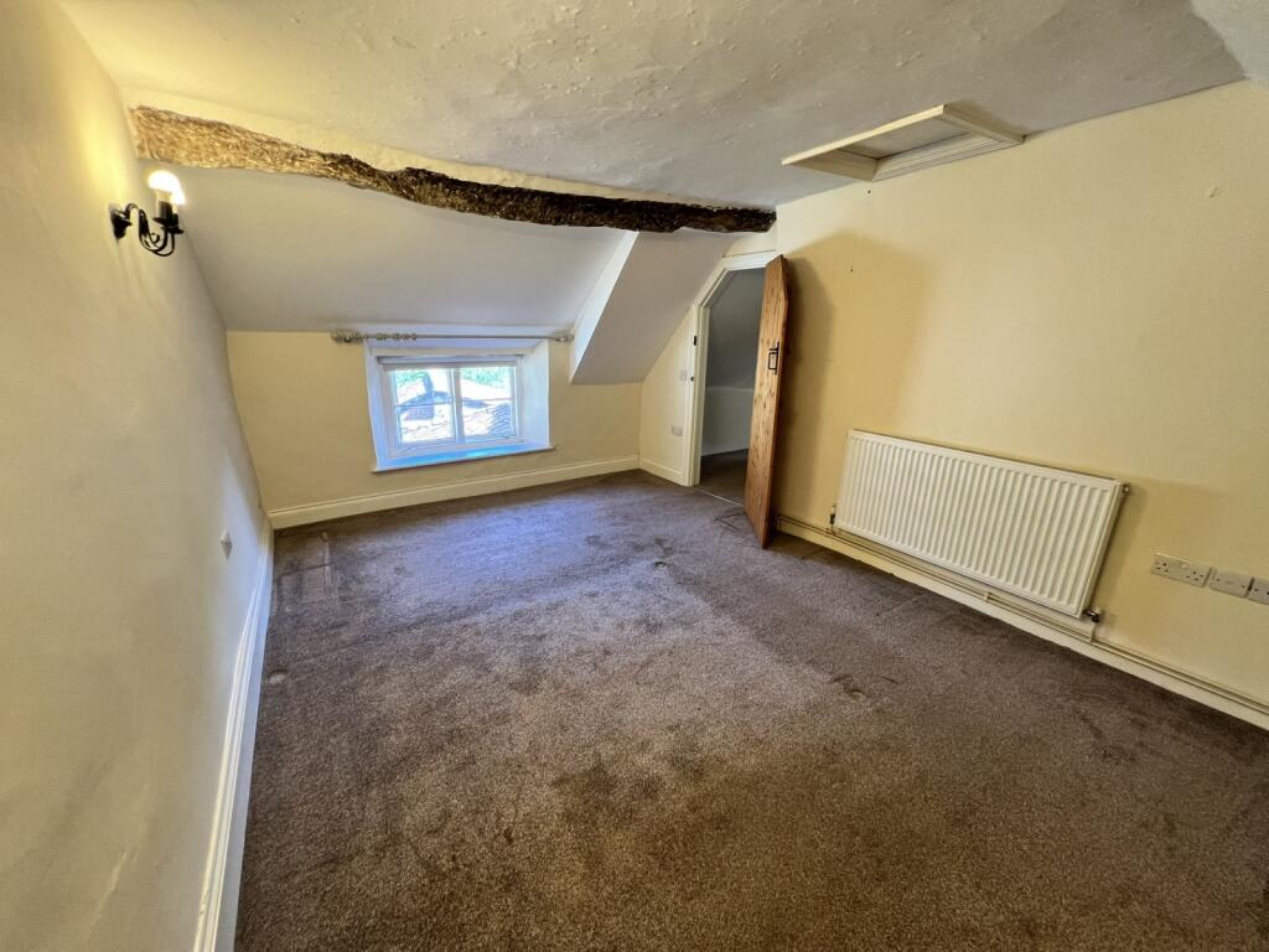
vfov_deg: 89.9
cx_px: 634
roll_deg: -1.2
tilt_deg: -16.5
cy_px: 476
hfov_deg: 106.2
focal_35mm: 13
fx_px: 477
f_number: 1.8
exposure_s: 1/100
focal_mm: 1.57
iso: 160
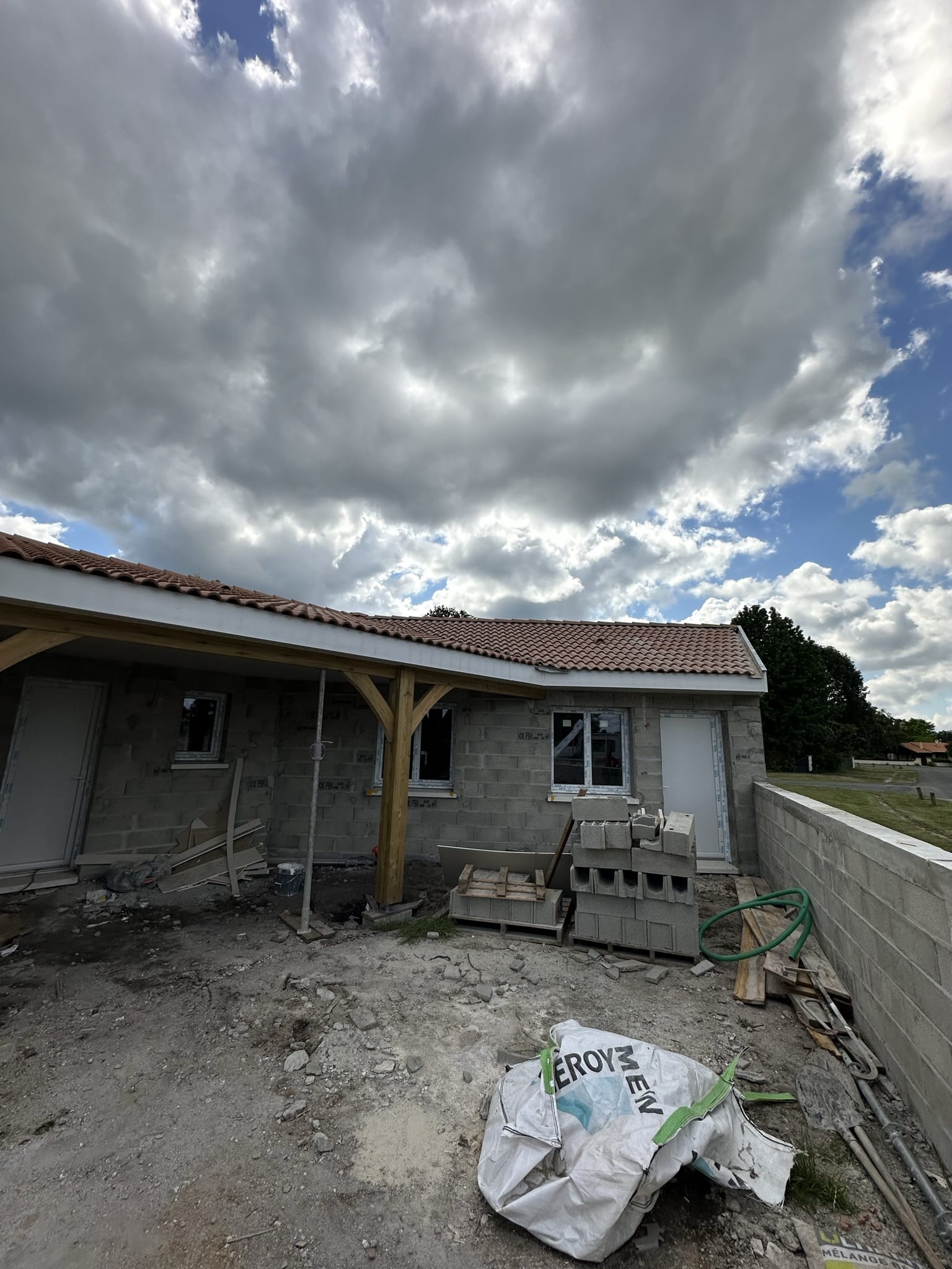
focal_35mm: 14
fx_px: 513
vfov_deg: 102.1
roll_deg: -0.6
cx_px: 476
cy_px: 634
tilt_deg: +14.0
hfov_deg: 85.7
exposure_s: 1/4132
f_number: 2.2
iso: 50
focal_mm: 2.22
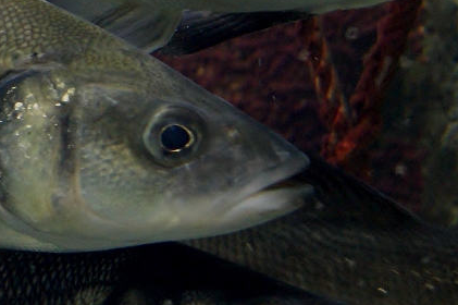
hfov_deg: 13.2
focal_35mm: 149
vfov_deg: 9.1
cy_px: -34
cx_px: -164
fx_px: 1894
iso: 1600
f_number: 4
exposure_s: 1/30
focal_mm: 26
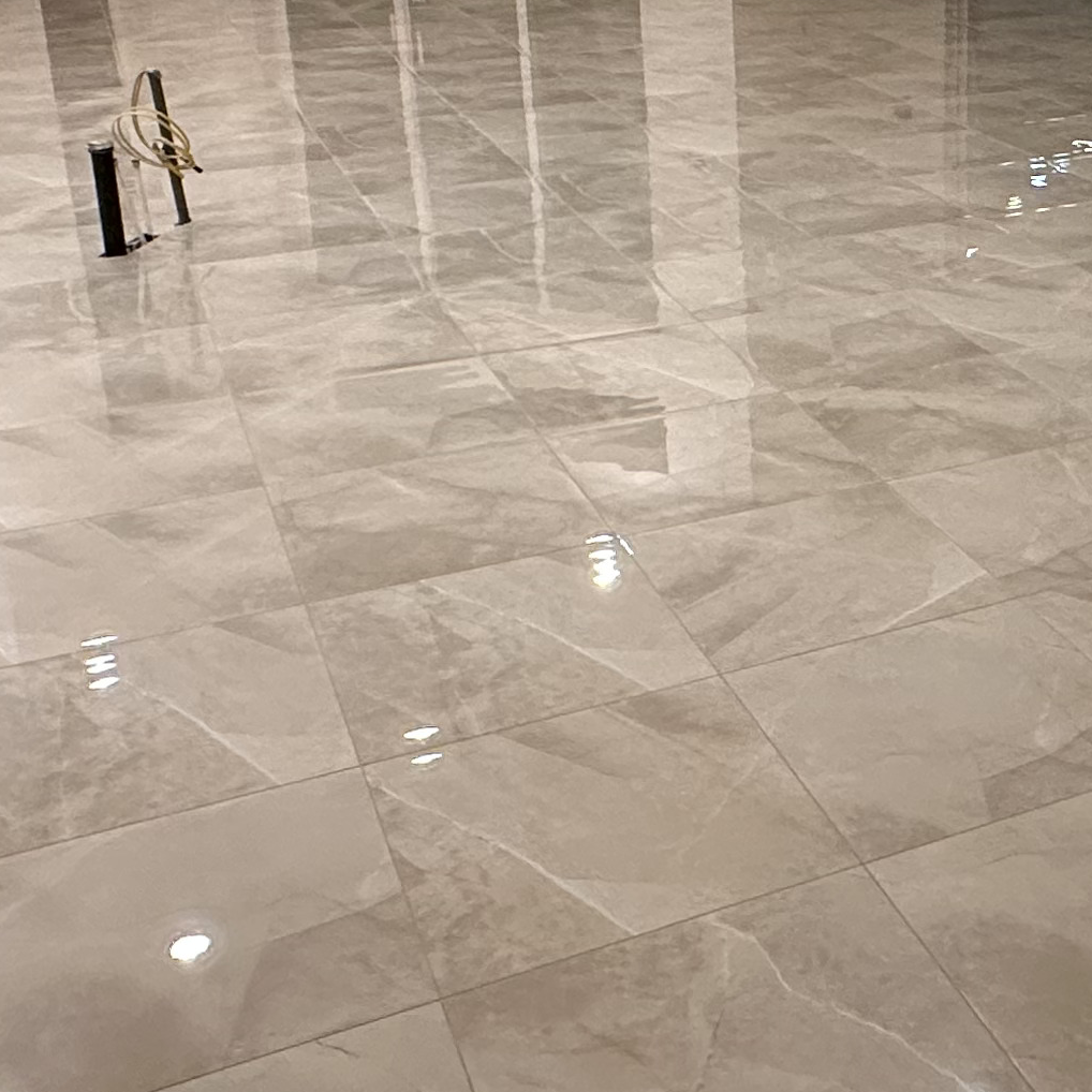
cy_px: 327
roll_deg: -0.6
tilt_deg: -19.2
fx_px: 1749
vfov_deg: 34.2
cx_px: 1002
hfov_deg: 32.8
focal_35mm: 49
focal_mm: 2.22
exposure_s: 1/60
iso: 500
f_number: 2.2
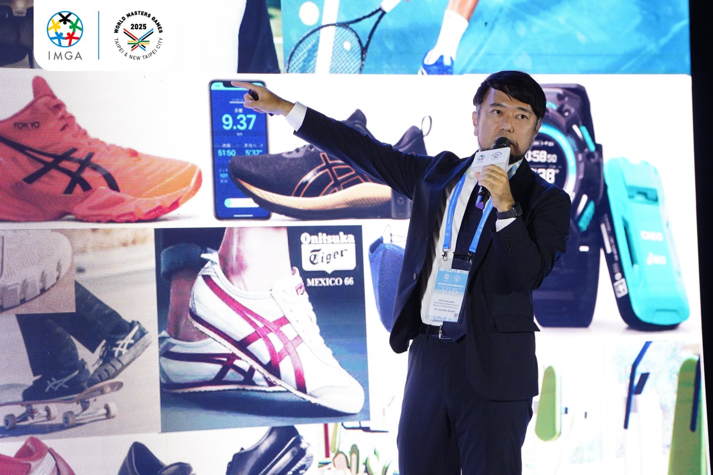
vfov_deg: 9.3
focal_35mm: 147
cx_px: 356
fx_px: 2911
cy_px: 238
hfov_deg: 14.0
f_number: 4
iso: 2000
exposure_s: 1/125
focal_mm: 98
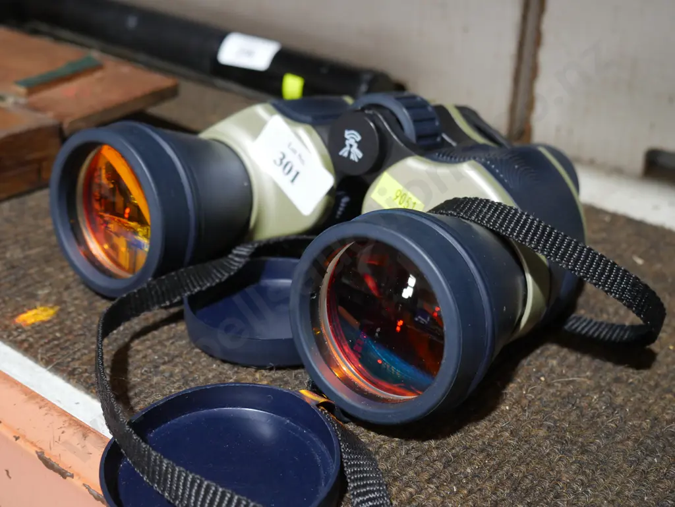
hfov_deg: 41.2
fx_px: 897
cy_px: 254
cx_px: 338
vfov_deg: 31.5
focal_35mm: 46
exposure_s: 1/60
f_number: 5.1
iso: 1250
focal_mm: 23
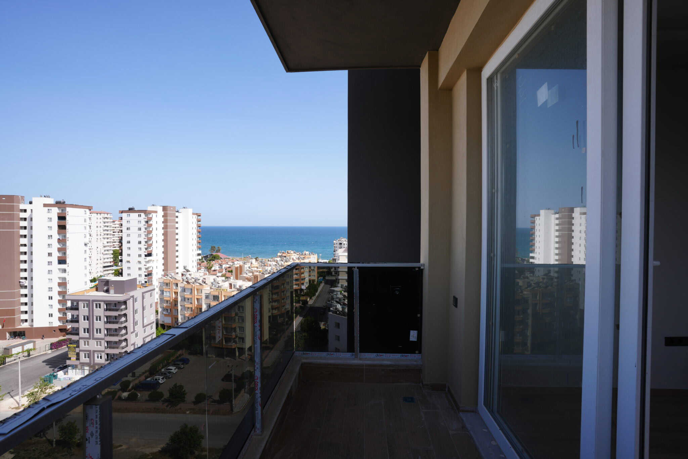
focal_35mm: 17
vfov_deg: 70.4
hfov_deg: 93.3
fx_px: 325
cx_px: 344
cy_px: 230
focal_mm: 17
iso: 100
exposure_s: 1/125
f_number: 9
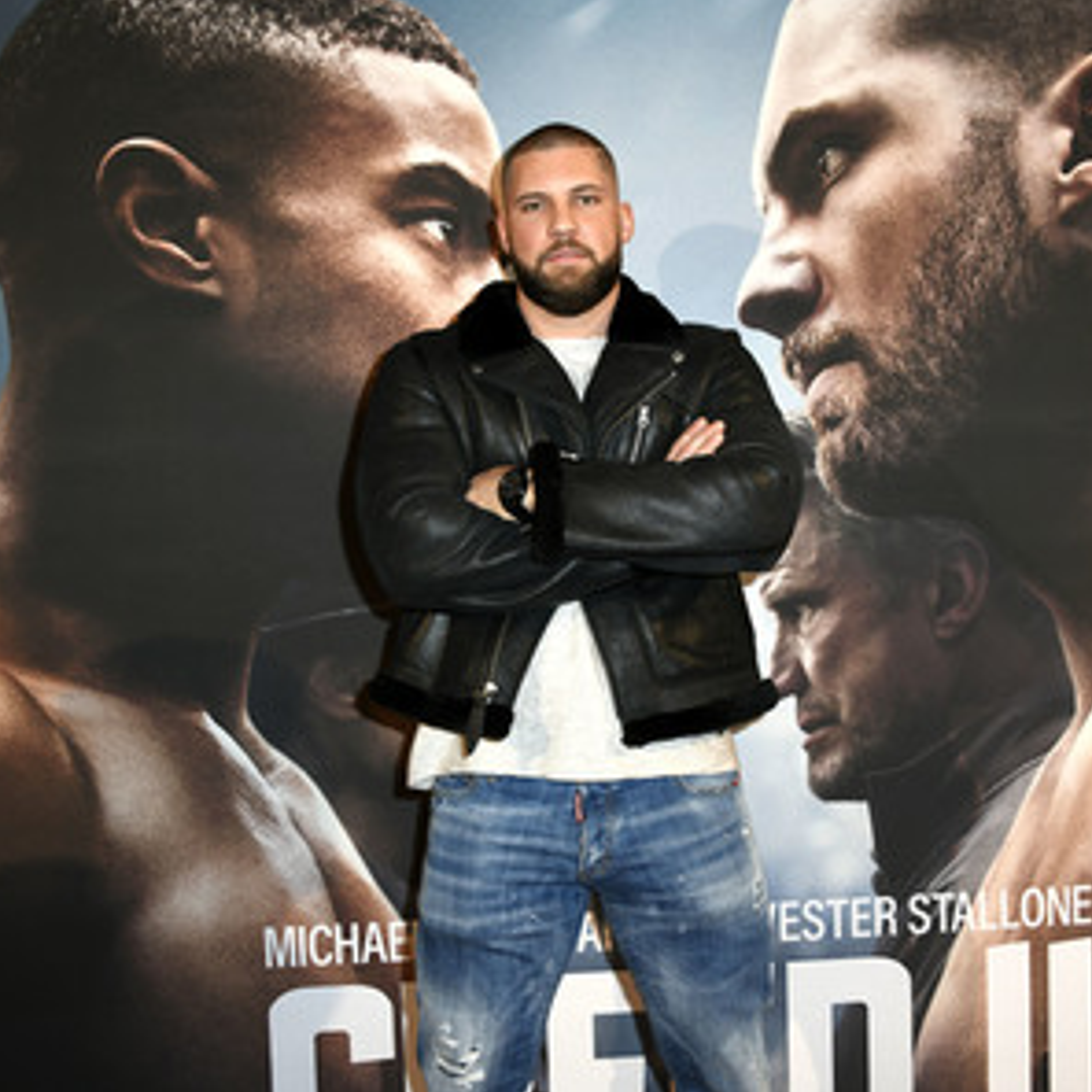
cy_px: 542
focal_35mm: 44
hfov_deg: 38.3
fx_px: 1570
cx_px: 611
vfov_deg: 38.3
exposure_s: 1/125
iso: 500
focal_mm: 34
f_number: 6.3
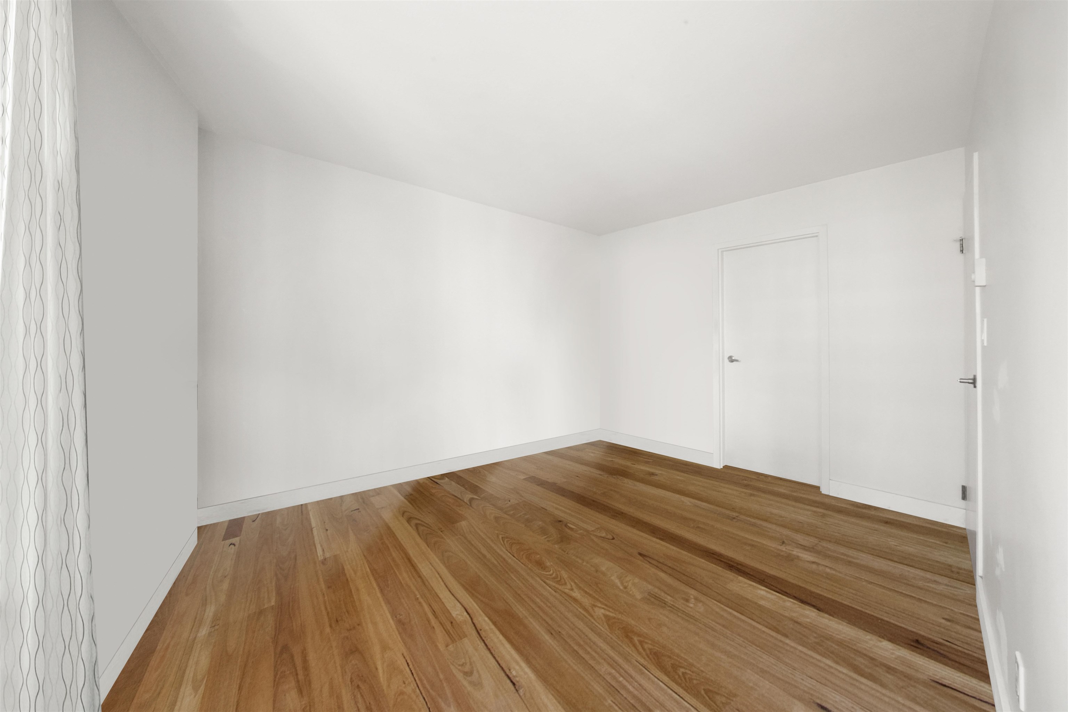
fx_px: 356
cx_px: 534
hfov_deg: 112.6
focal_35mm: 12
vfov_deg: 90.0
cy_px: 356
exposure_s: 1/20
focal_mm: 12
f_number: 16
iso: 12800
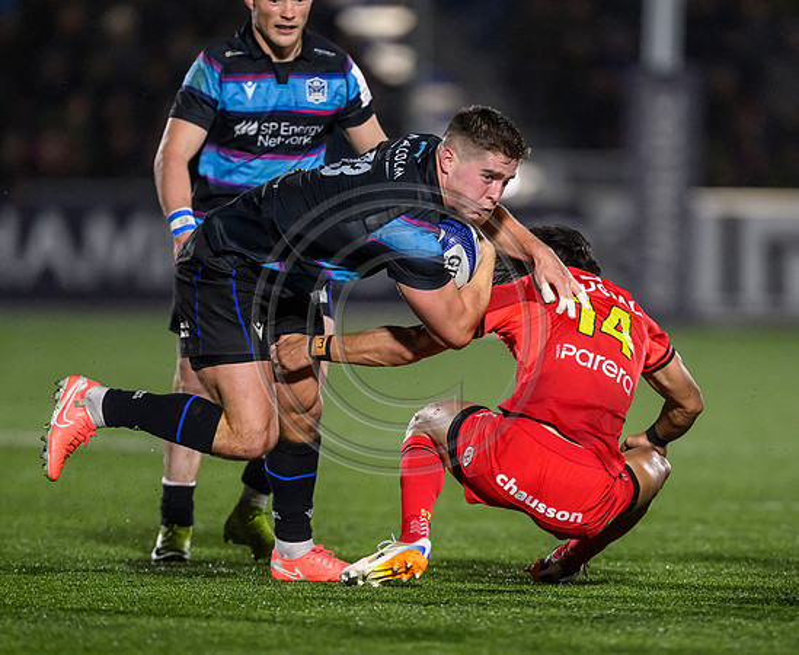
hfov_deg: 3.1
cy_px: 432
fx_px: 14772
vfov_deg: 2.5
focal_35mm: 619
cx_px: 473
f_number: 3.2
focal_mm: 400
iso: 5000
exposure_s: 1/3200
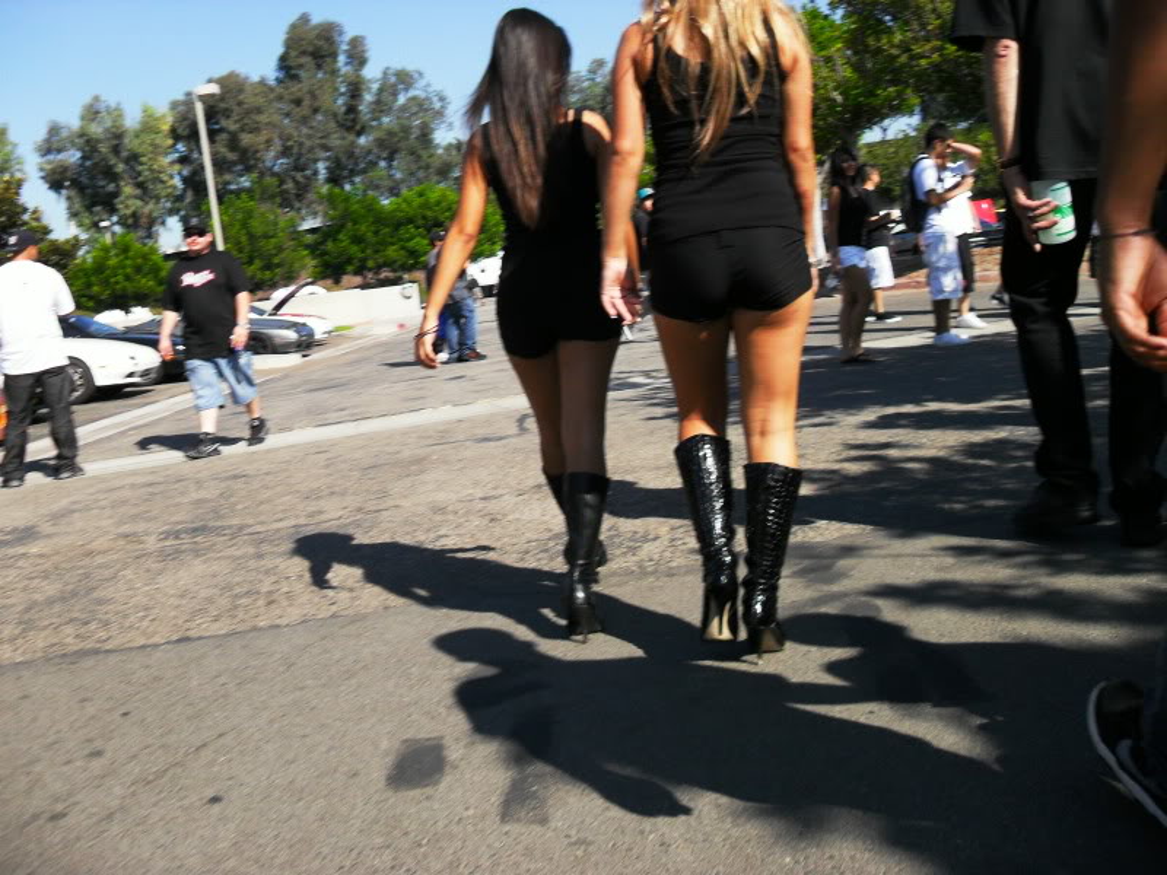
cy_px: 438
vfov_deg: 40.7
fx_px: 1180
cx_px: 584
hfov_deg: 52.6
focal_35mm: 35
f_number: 8.9
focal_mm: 6.2
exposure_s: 1/180
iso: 100
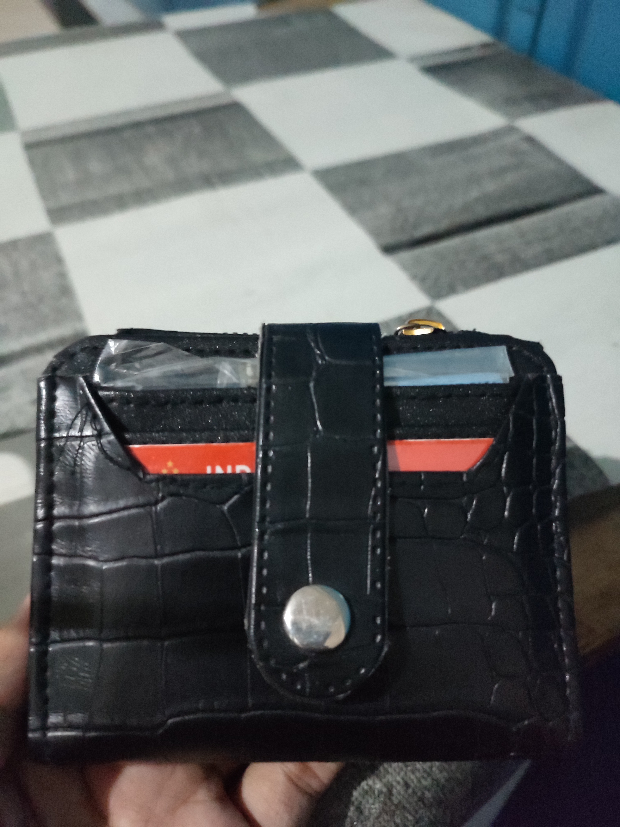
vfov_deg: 69.4
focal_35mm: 25
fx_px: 597
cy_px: 414
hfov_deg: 54.9
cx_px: 310
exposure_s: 1/14
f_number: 1.9
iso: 9585
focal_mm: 6.04
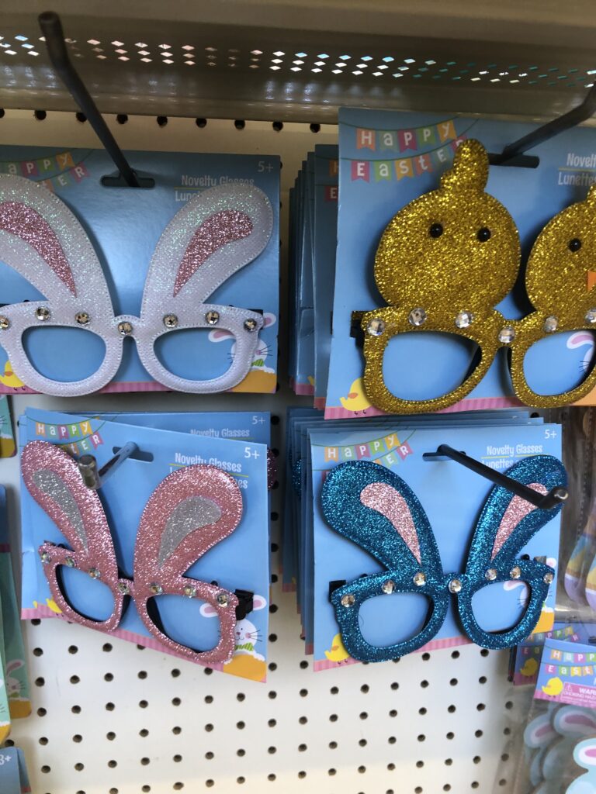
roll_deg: -0.8
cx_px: 298
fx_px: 643
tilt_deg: -12.2
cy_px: 397
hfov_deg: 49.7
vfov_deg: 63.4
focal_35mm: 28
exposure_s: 1/30
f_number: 1.8
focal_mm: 3.99
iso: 32
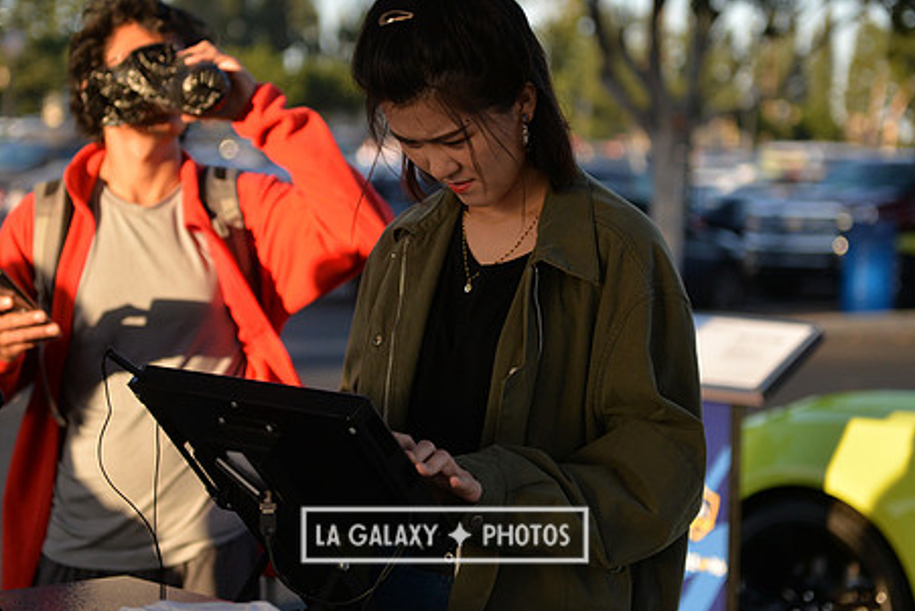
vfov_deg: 15.2
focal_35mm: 90
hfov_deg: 22.6
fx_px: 2288
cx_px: 444
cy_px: 230
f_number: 2.8
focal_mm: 70
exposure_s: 1/4000
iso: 800
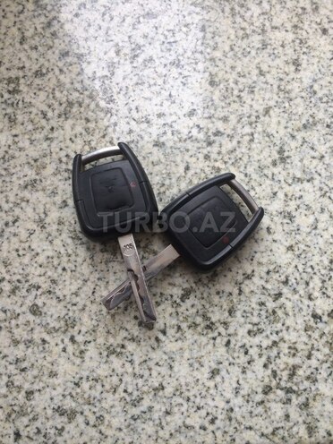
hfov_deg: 48.2
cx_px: 166
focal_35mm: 29
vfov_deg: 61.7
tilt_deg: -85.1
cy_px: 222
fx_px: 372
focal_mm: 4.15
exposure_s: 1/100
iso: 40
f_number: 2.2
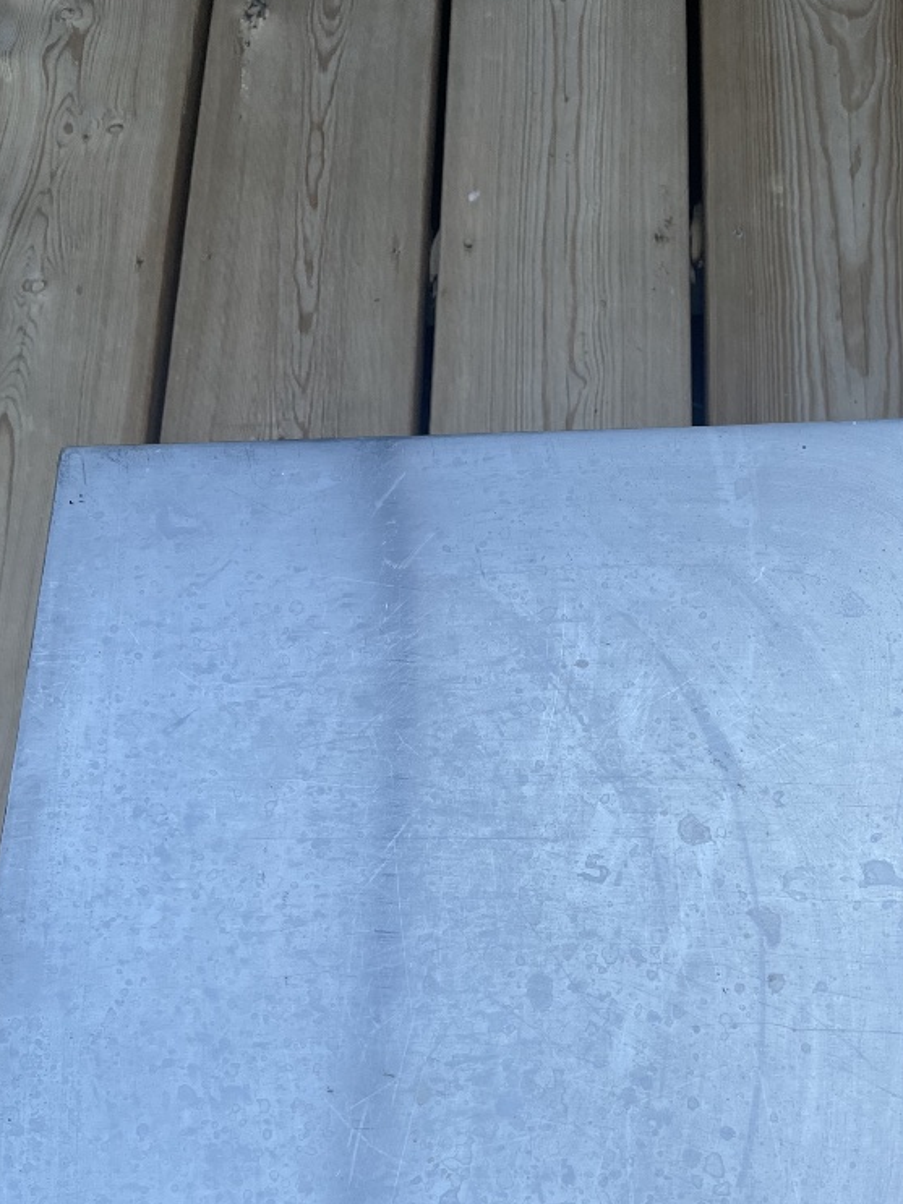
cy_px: 961
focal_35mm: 42
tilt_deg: -70.3
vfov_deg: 42.8
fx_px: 1461
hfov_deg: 34.2
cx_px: 541
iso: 50
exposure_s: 1/975
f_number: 1.6
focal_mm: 5.1
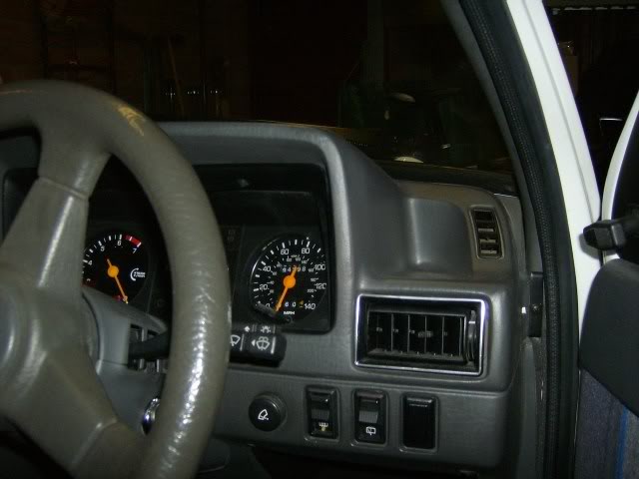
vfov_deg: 39.7
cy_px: 240
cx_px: 320
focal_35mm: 36
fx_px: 665
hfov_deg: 51.4
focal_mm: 6
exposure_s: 1/60
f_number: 2.8
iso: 200
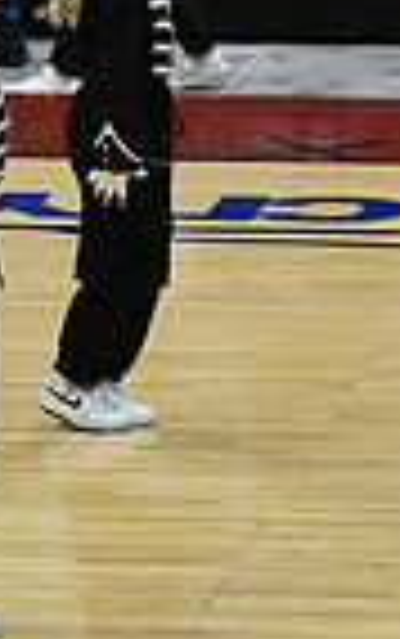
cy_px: 461
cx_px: 1272
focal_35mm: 438
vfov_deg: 4.8
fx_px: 7624
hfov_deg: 2.9
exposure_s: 1/400
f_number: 3.5
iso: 3200
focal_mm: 70
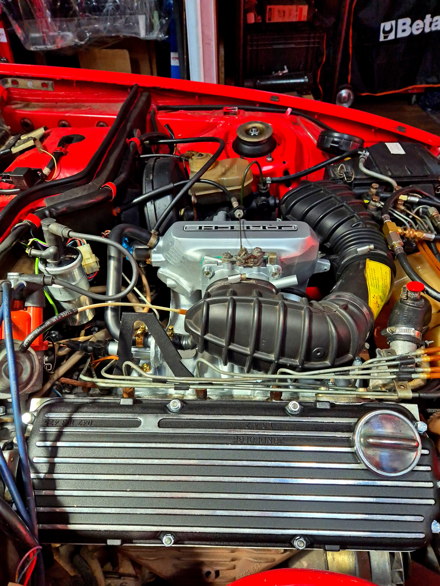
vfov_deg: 69.4
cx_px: 223
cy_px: 305
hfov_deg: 54.9
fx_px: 424
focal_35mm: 25
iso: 125
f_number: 1.8
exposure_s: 1/180
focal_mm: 5.4
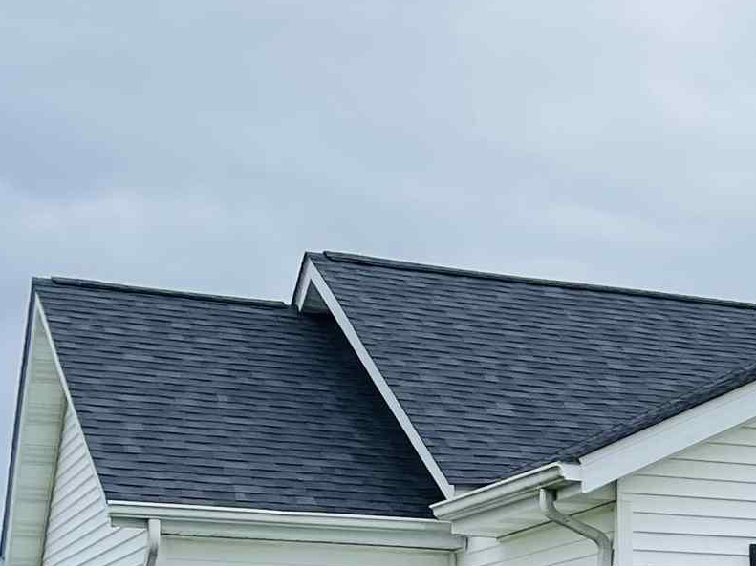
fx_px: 2205
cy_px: 890
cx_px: 1153
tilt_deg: -3.5
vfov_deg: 13.6
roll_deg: +2.8
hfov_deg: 17.4
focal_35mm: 101
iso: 32
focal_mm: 4.2
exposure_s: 1/1335
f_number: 1.6
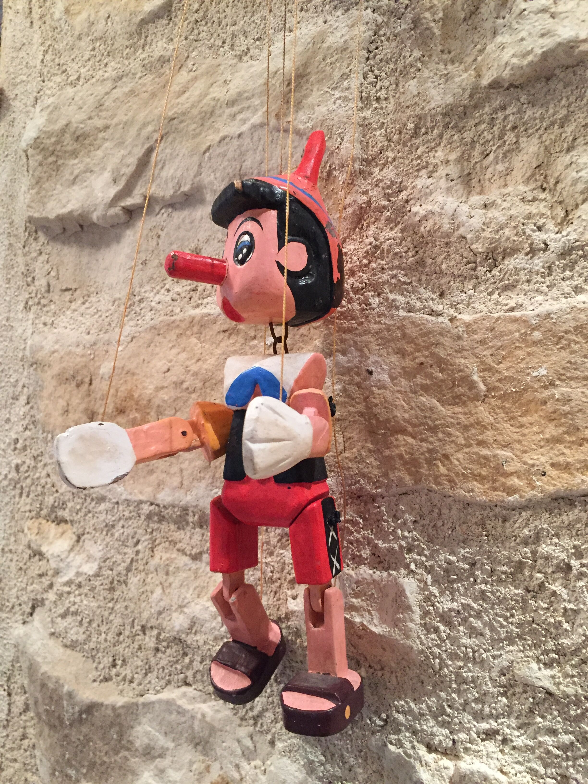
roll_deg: -1.8
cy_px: 392
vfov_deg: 61.7
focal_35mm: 29
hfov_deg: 48.2
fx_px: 657
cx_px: 294
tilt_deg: +2.3
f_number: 2.2
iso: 320
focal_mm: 4.15
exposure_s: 1/33
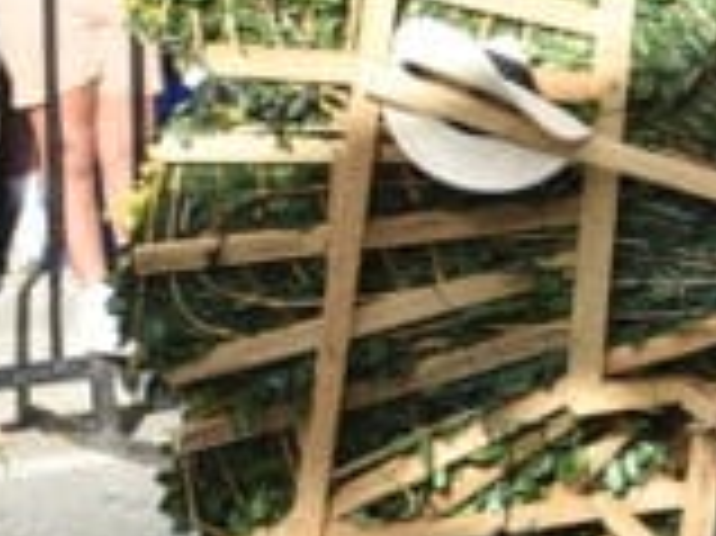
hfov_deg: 6.3
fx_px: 6139
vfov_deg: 5.0
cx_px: 1873
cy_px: 401
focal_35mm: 297
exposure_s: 1/250
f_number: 5
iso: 100
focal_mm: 32
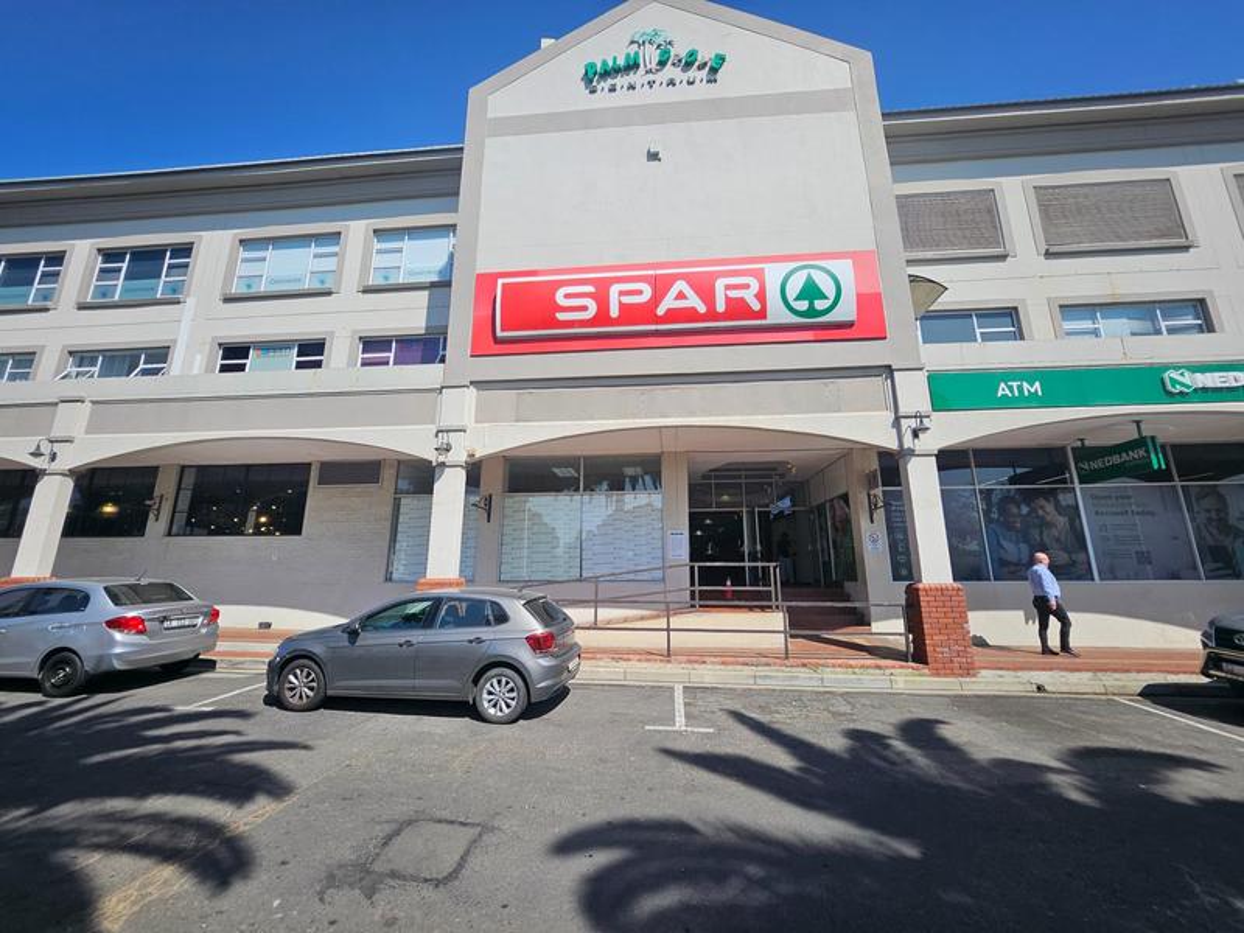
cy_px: 466
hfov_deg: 106.2
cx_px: 622
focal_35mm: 13
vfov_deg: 89.9
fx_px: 467
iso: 32
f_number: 2.2
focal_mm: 1.7
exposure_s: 1/1387
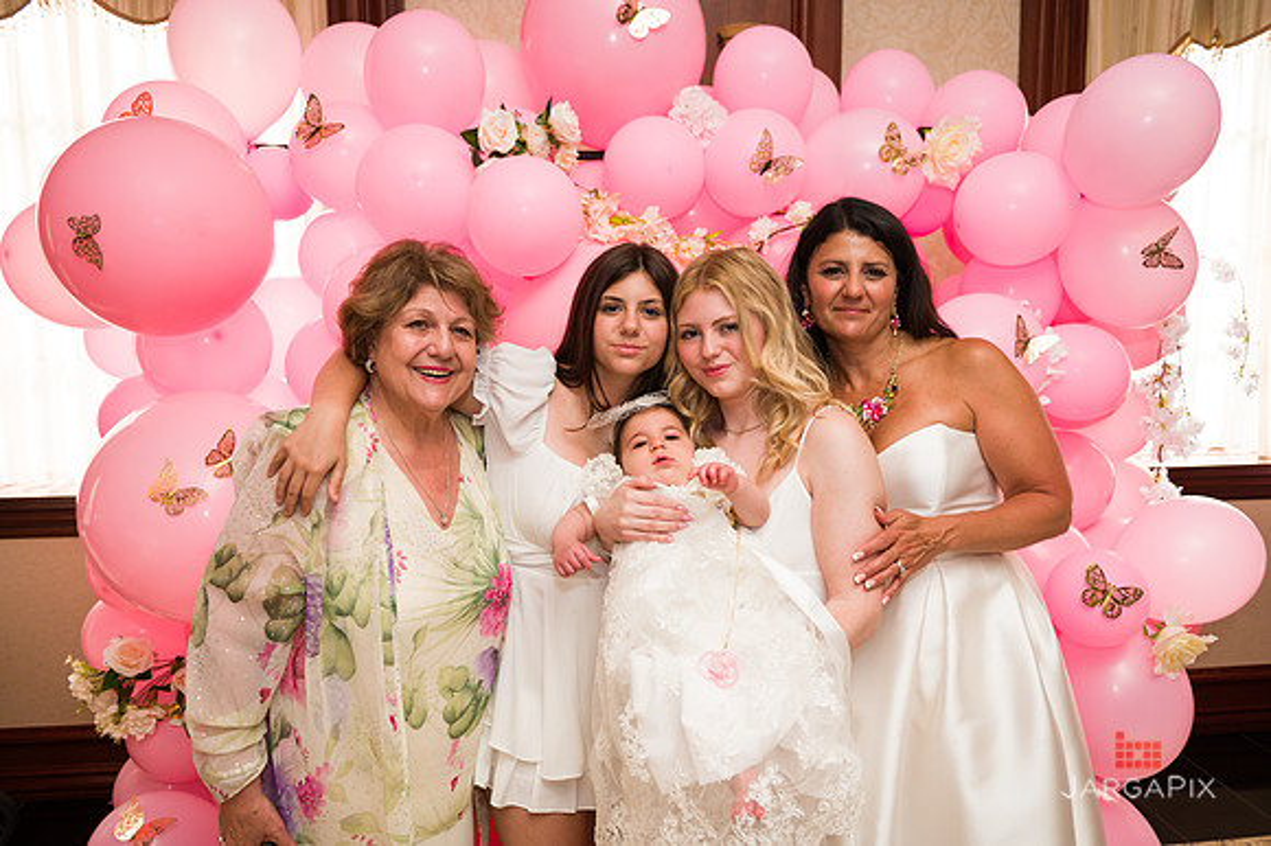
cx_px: 636
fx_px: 988
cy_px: 423
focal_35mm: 28
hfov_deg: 65.5
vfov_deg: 46.4
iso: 800
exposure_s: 1/200
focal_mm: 28
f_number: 3.2
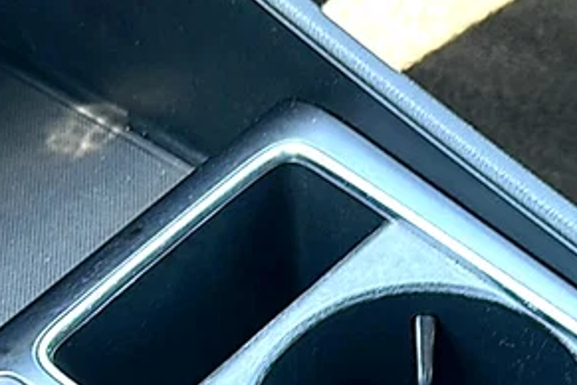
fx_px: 1282
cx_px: 367
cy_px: 503
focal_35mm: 80
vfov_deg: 16.1
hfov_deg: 25.3
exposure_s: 1/40
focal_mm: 6.86
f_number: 1.78
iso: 64
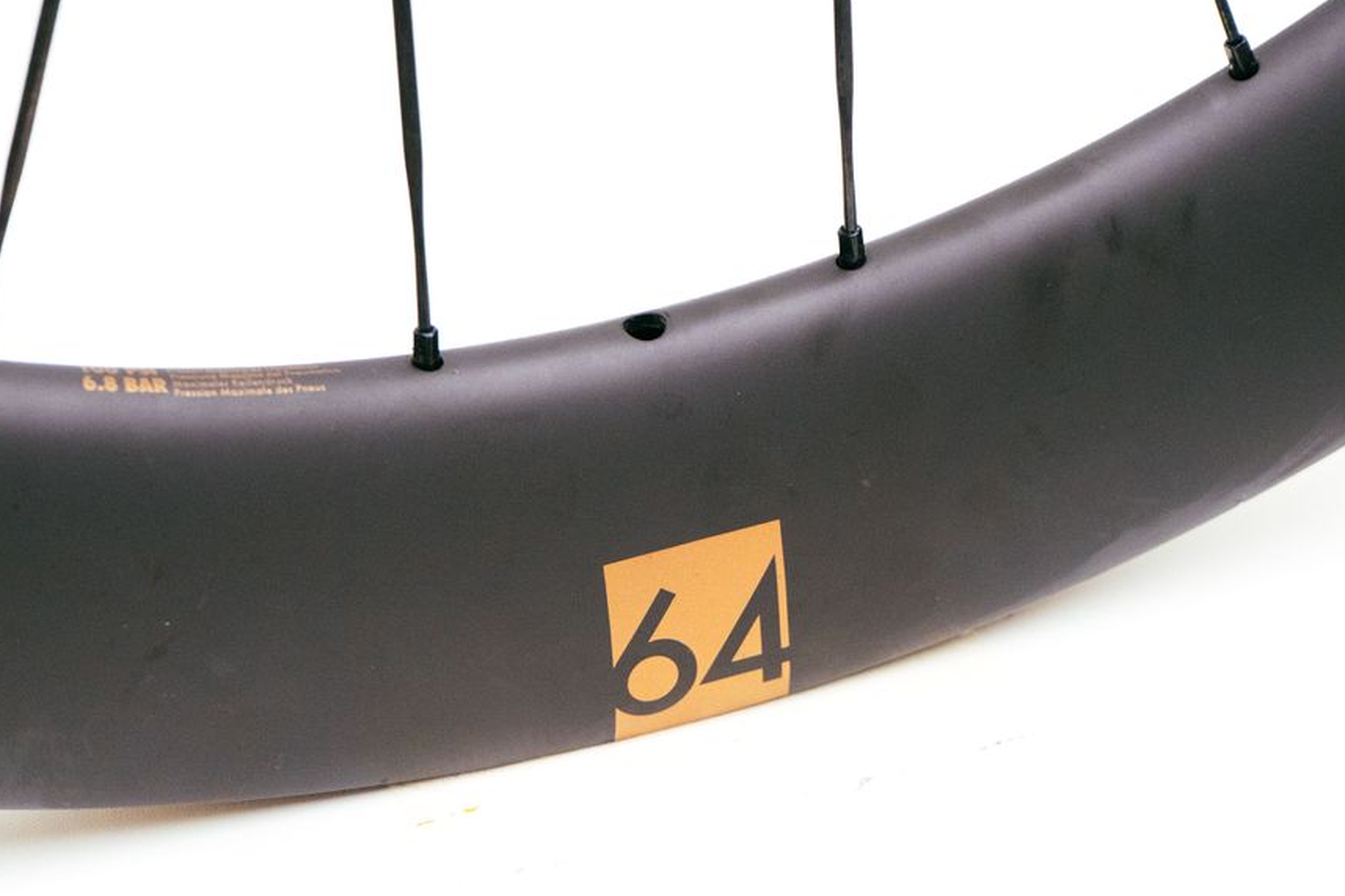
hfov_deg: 20.8
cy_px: 516
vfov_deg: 14.0
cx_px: 695
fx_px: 3660
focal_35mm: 98
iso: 4000
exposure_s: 1/125
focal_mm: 70
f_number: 8
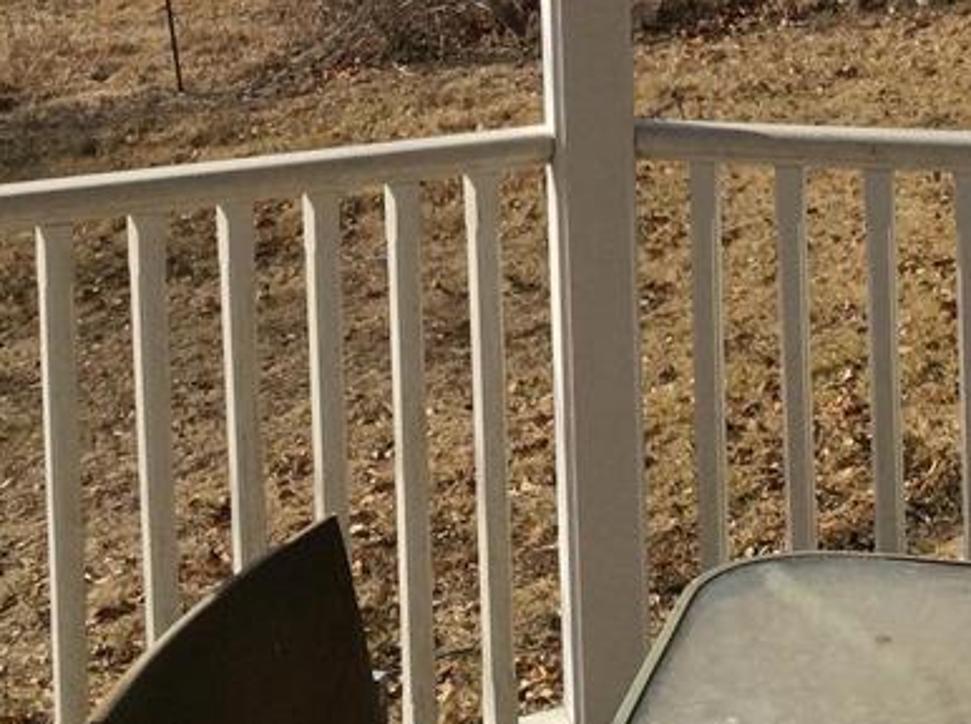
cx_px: 475
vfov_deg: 16.7
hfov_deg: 23.1
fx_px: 2380
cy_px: -85
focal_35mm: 85
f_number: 2.4
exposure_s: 1/2203
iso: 32
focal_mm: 3.3
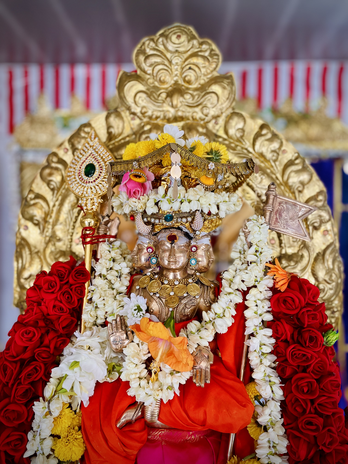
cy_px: 232
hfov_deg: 53.1
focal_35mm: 26
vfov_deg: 67.3
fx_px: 349
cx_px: 174
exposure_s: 1/120
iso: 125
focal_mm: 4.2
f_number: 1.6
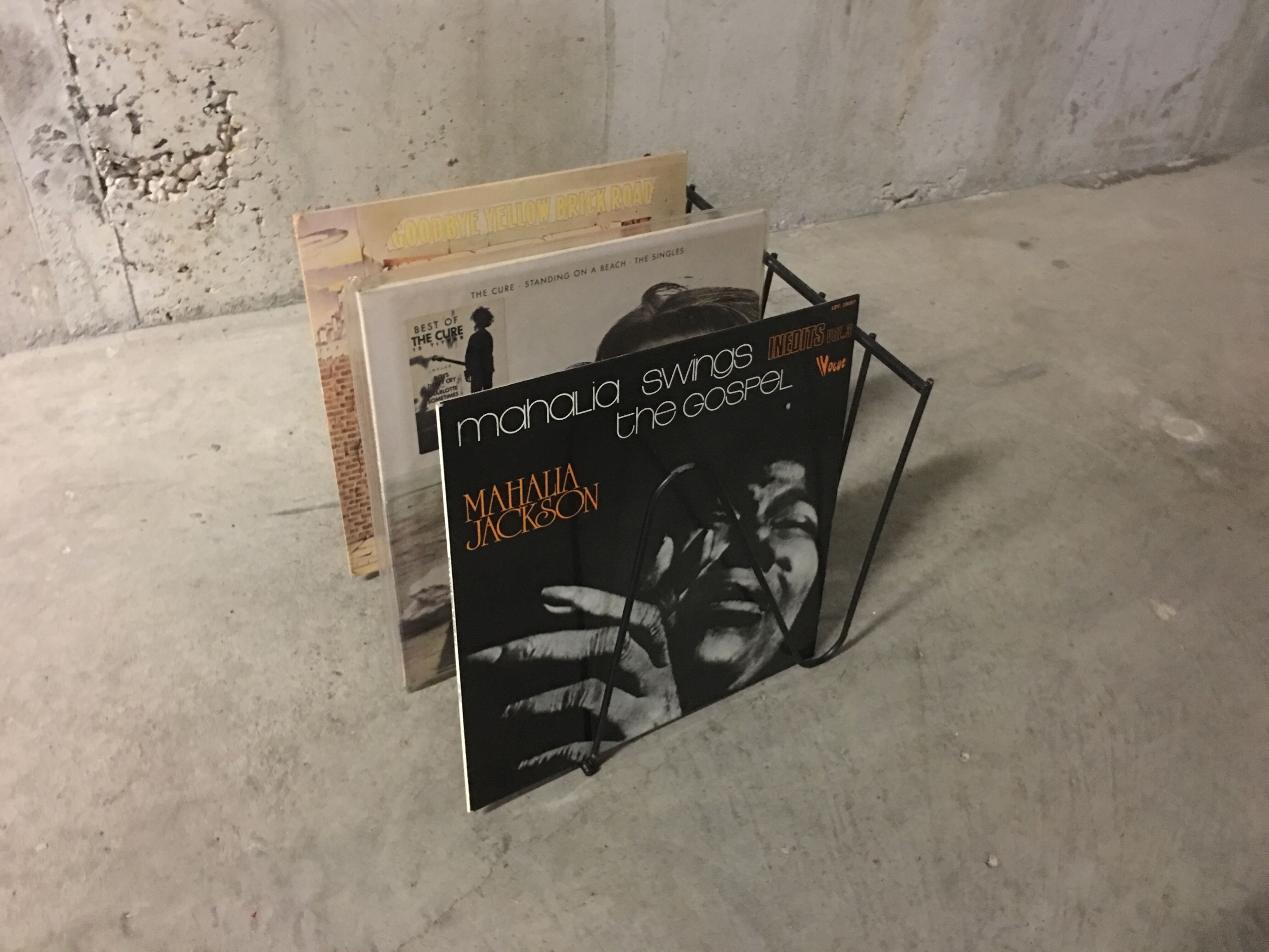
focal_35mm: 29
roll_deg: -4.7
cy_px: 476
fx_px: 1063
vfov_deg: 48.2
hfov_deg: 61.7
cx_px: 634
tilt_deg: -40.2
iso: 125
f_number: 2.2
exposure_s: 1/4
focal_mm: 4.15
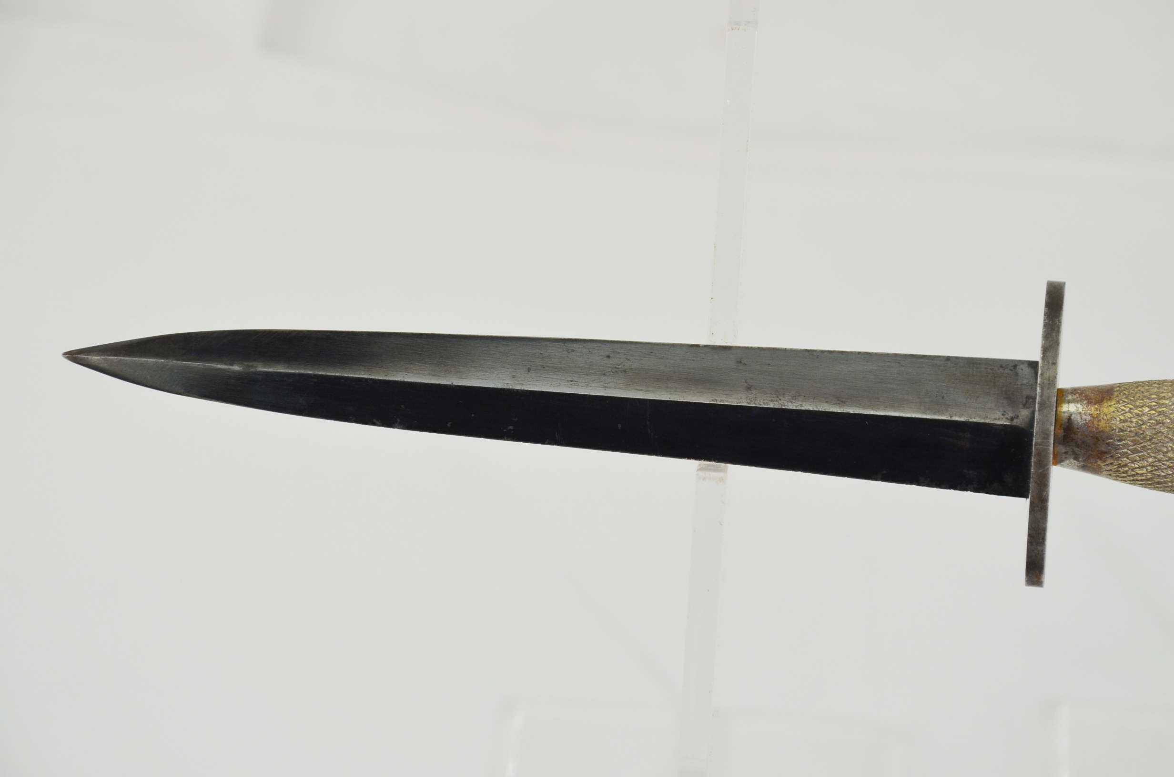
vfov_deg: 10.7
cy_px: 388
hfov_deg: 16.1
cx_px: 587
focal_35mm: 128
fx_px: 4149
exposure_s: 1/250
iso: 560
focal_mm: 85
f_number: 5.6
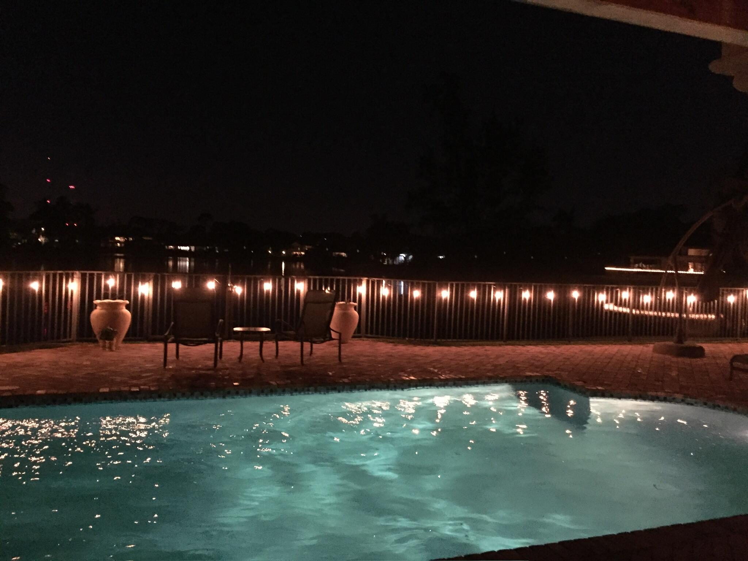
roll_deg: -1.8
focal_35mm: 29
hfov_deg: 61.7
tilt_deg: -1.9
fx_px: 627
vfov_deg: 48.2
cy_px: 280
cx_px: 374
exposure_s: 1/15
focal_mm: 4.15
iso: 1000
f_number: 2.2
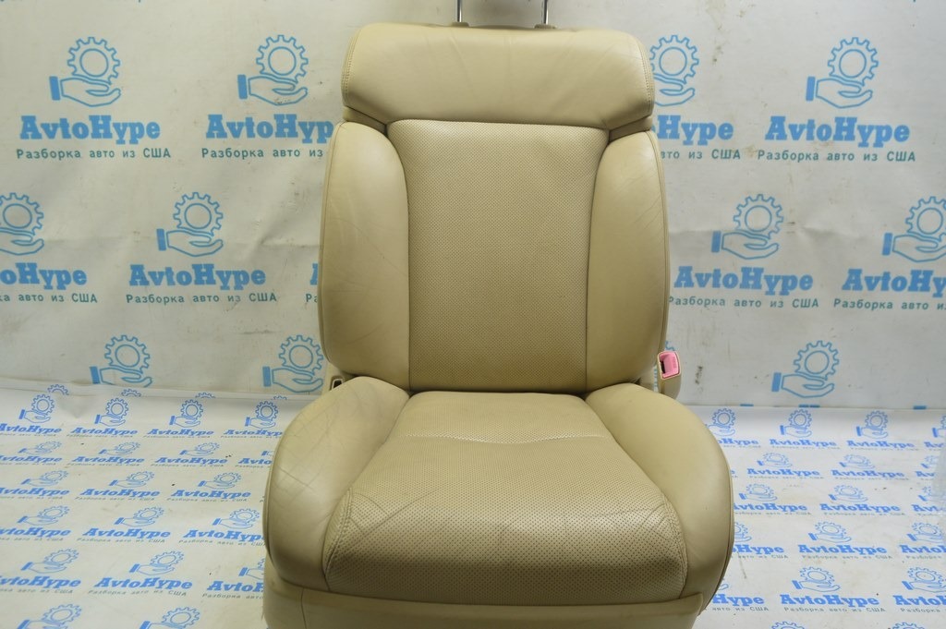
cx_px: 473
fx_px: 788
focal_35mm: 30
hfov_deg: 62.0
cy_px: 314
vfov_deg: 43.5
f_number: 5.6
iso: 400
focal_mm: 20
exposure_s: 1/20
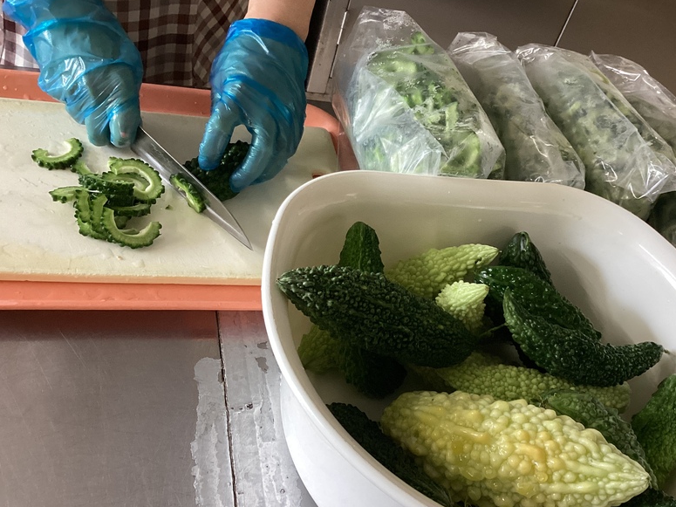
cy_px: 255
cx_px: 365
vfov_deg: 35.9
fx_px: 781
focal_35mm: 40
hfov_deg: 46.8
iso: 200
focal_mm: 3.3
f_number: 2.4
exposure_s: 1/60
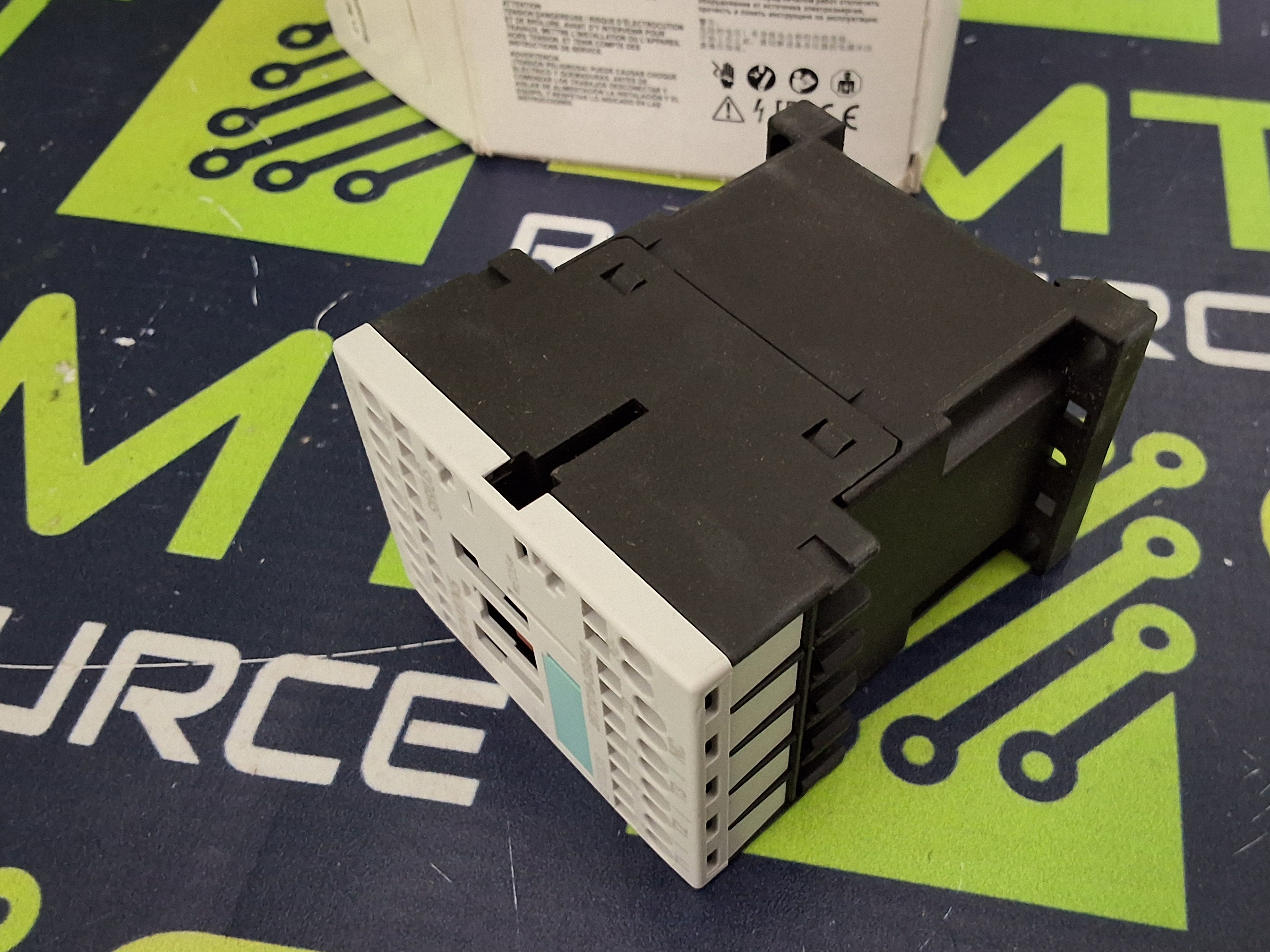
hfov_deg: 53.7
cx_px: 740
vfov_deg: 41.8
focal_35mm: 34
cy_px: 491
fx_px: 1247
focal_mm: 2.91
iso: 320
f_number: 1.9
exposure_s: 1/24
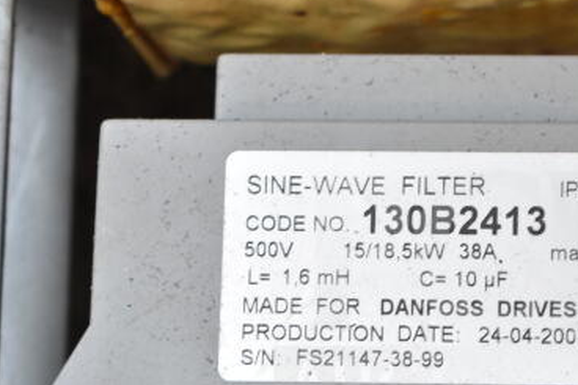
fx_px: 2196
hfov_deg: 14.9
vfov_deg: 10.0
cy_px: 296
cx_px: 449
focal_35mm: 137
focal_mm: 55
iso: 1800
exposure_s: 1/100
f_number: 5.6
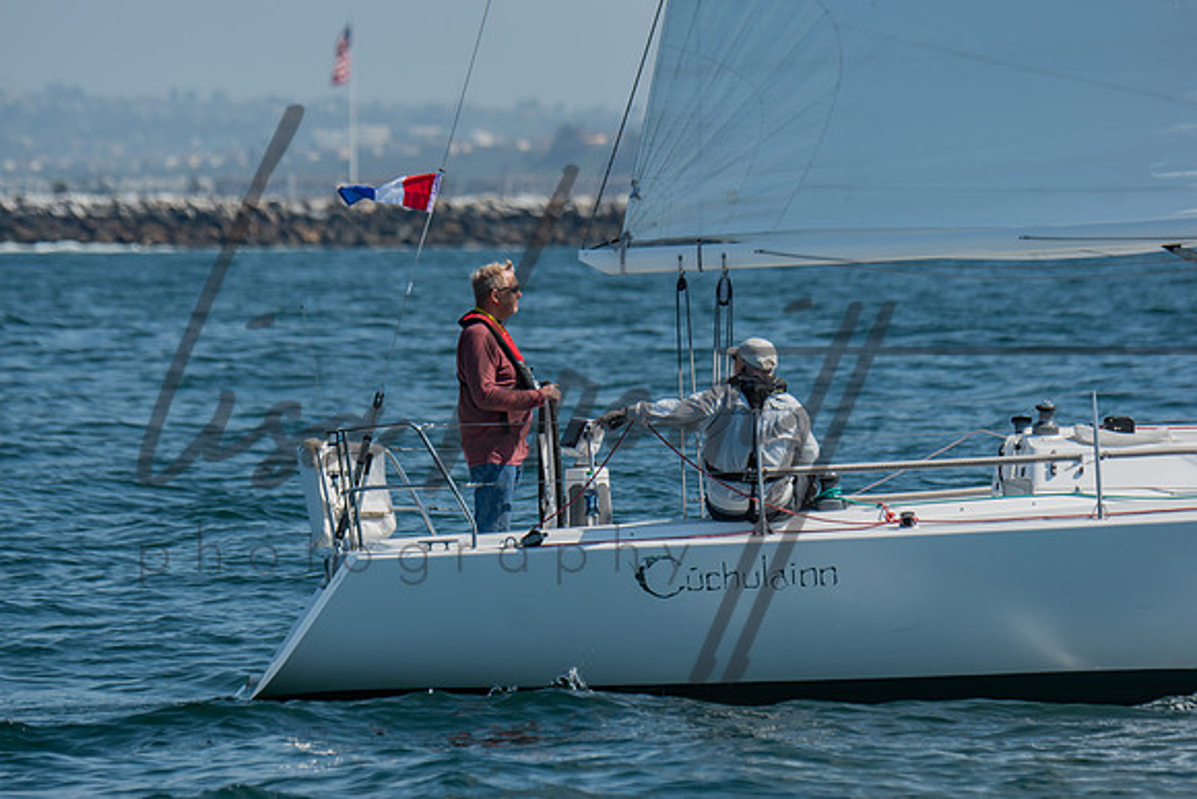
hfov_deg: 5.5
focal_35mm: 375
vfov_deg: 3.7
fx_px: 12471
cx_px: 598
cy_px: 400
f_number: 5.6
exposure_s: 1/500
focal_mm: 250
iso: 100
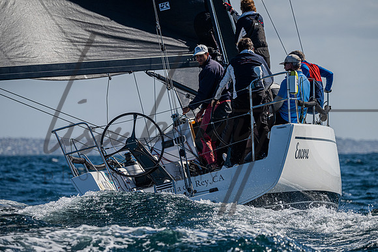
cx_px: 203
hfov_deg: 6.9
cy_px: 153
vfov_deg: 4.6
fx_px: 3126
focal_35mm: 298
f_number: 5
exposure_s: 1/6400
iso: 400
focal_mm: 230
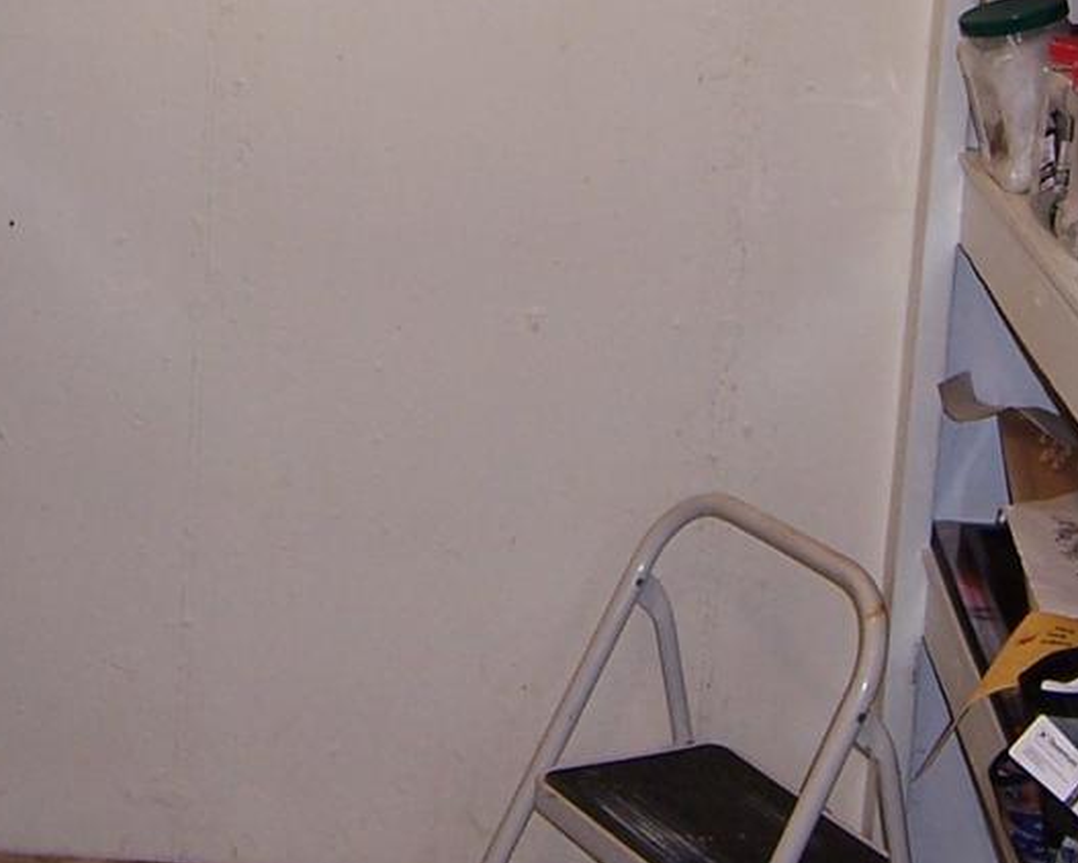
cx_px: 401
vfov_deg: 16.9
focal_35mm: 88
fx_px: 2809
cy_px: -94
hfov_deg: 21.7
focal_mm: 5.5
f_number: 2.8
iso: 80
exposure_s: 1/60
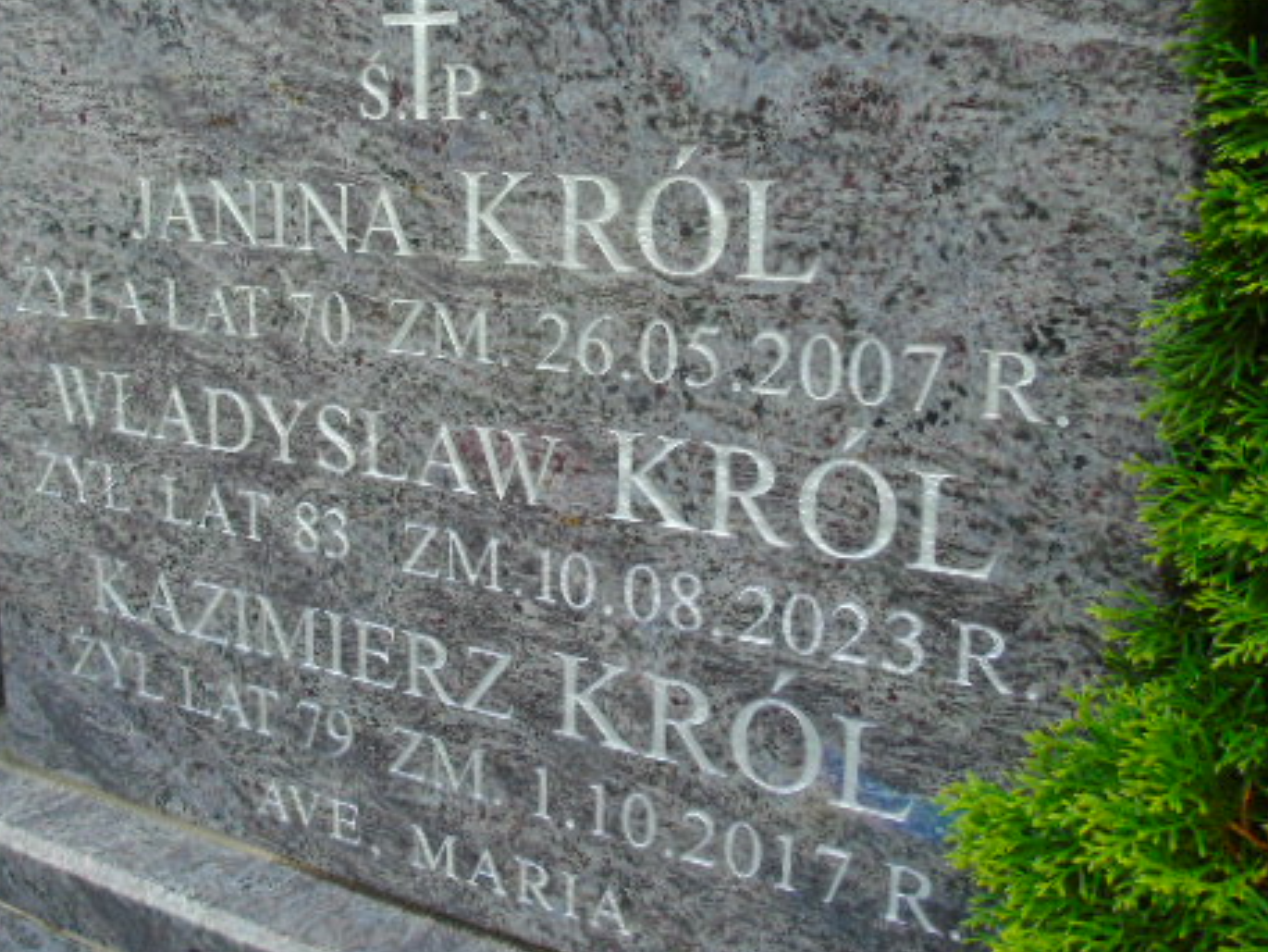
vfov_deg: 40.1
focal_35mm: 35
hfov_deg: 51.8
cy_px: 297
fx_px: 1282
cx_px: 447
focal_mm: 4.4
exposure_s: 1/80
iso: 80
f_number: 3.4
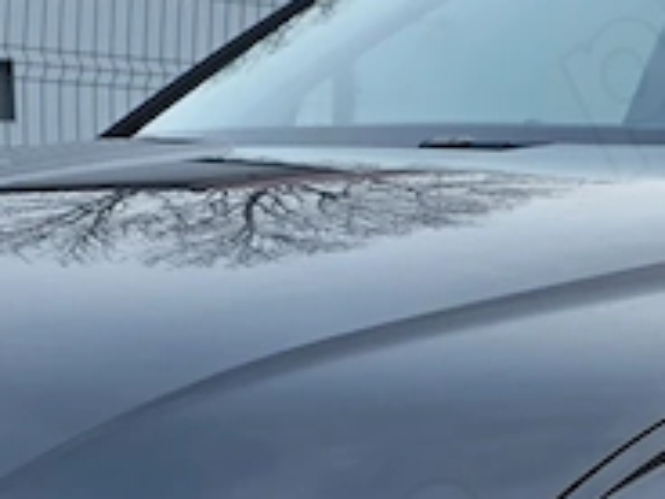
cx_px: 520
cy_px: 832
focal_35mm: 125
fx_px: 2401
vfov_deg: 11.2
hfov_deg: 15.7
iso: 25
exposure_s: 1/60
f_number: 1.7
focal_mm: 6.3
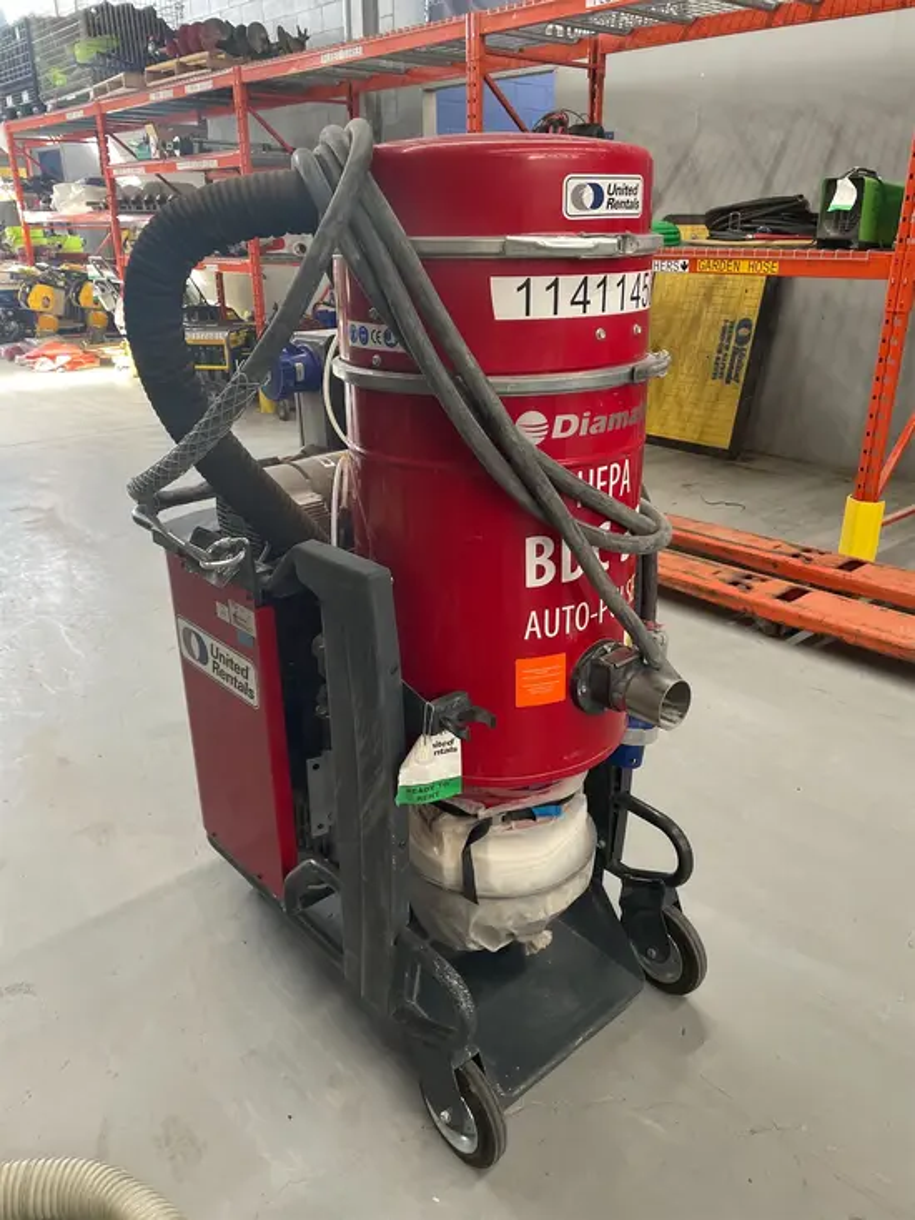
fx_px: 916
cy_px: 610
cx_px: 458
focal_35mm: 26
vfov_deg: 67.3
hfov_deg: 53.1
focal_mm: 4.2
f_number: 1.6
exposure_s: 1/60
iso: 160
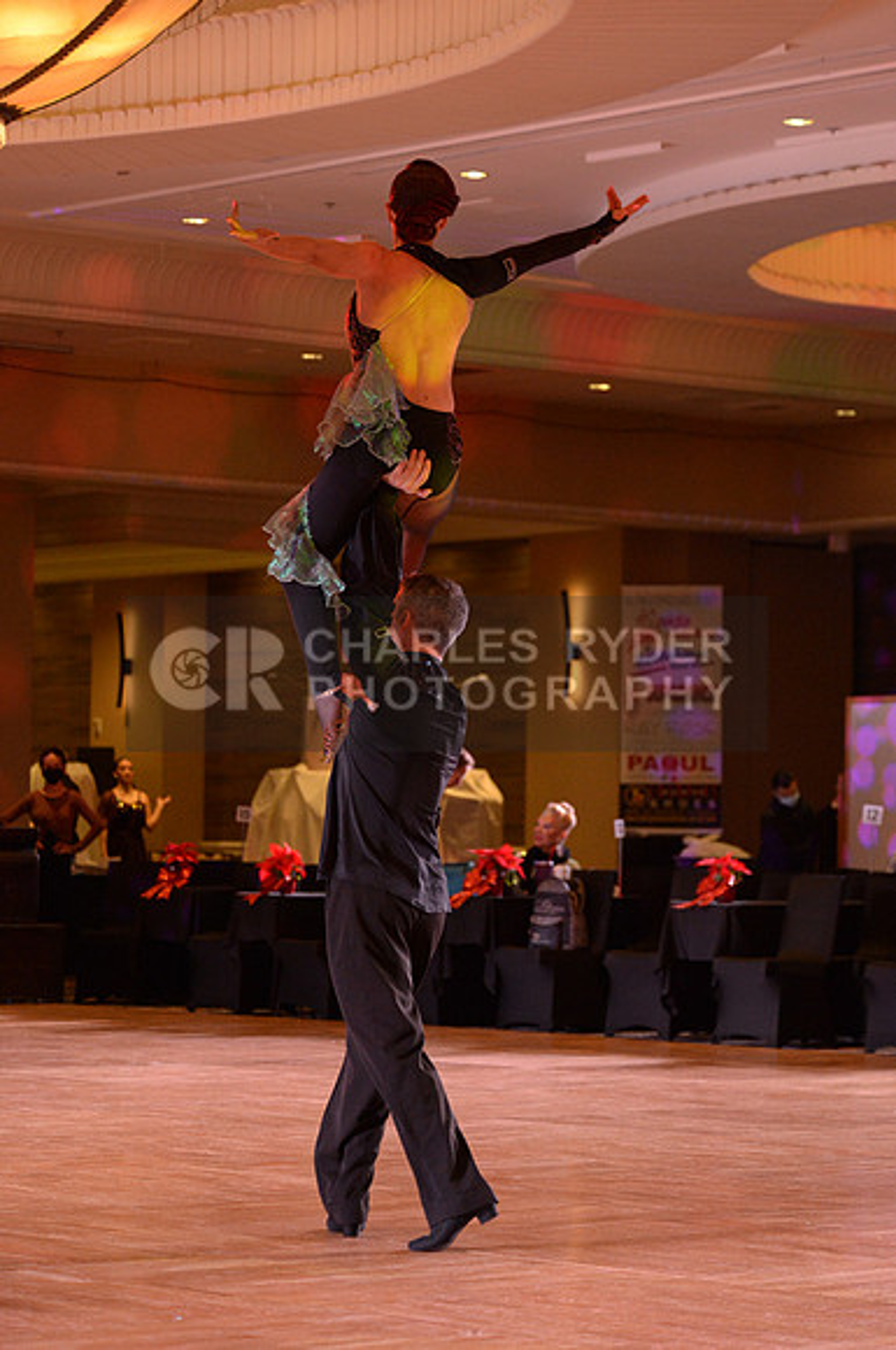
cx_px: 448
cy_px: 675
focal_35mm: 110
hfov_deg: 12.4
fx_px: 4119
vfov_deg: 18.6
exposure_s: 1/250
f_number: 4.8
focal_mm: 110
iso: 5000
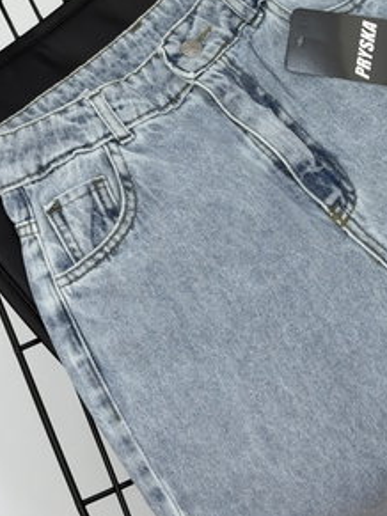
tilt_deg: -70.1
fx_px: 1313
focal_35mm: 88
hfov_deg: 16.7
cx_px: 265
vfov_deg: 21.9
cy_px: 93
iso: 100
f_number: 1.78
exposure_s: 1/100
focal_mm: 6.76
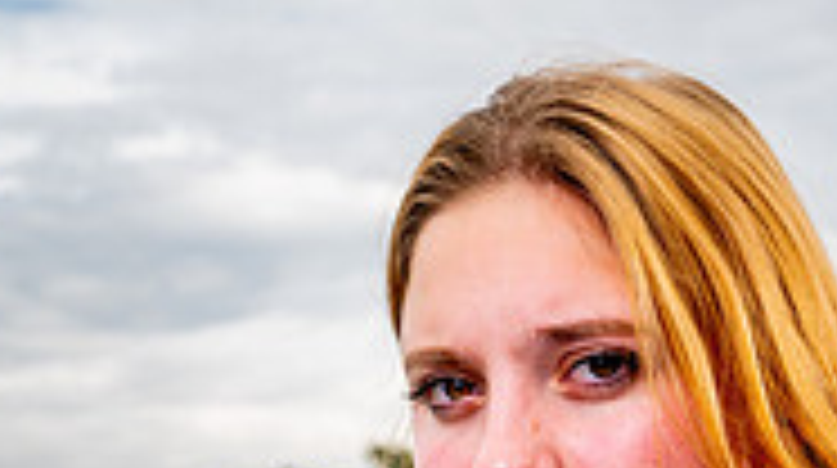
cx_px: 646
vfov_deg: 9.2
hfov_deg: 17.5
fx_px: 2704
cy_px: 999
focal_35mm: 122
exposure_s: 1/125
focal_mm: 48
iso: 100
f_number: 6.7
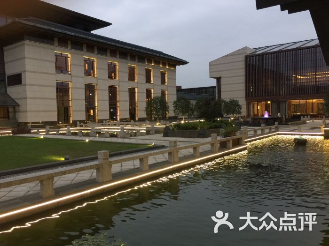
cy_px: 123
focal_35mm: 29
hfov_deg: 61.7
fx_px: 276
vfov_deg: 48.2
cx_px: 164
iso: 80
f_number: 2.2
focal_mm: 4.15
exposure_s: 1/33
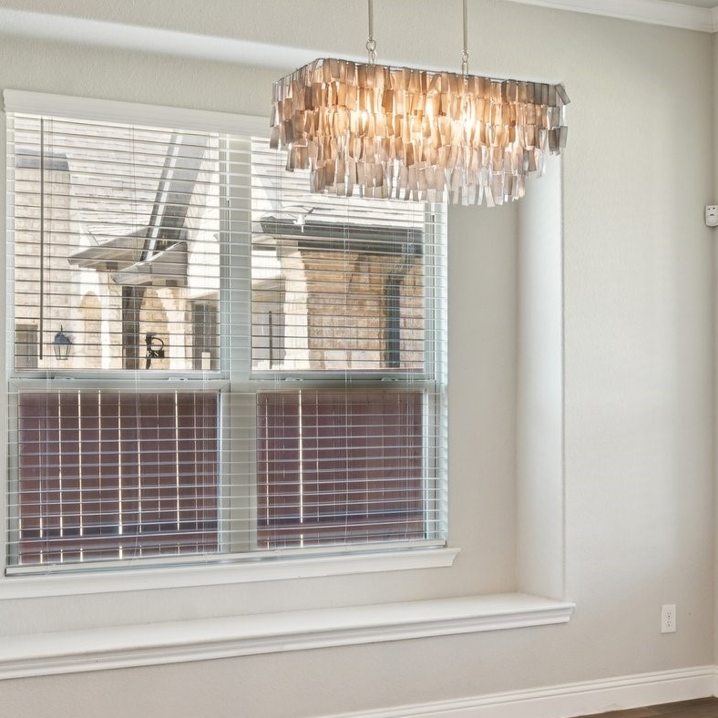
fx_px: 1270
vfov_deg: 31.6
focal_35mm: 54
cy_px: 396
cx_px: 540
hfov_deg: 31.0
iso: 400
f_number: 8
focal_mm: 24.5
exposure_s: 1/30
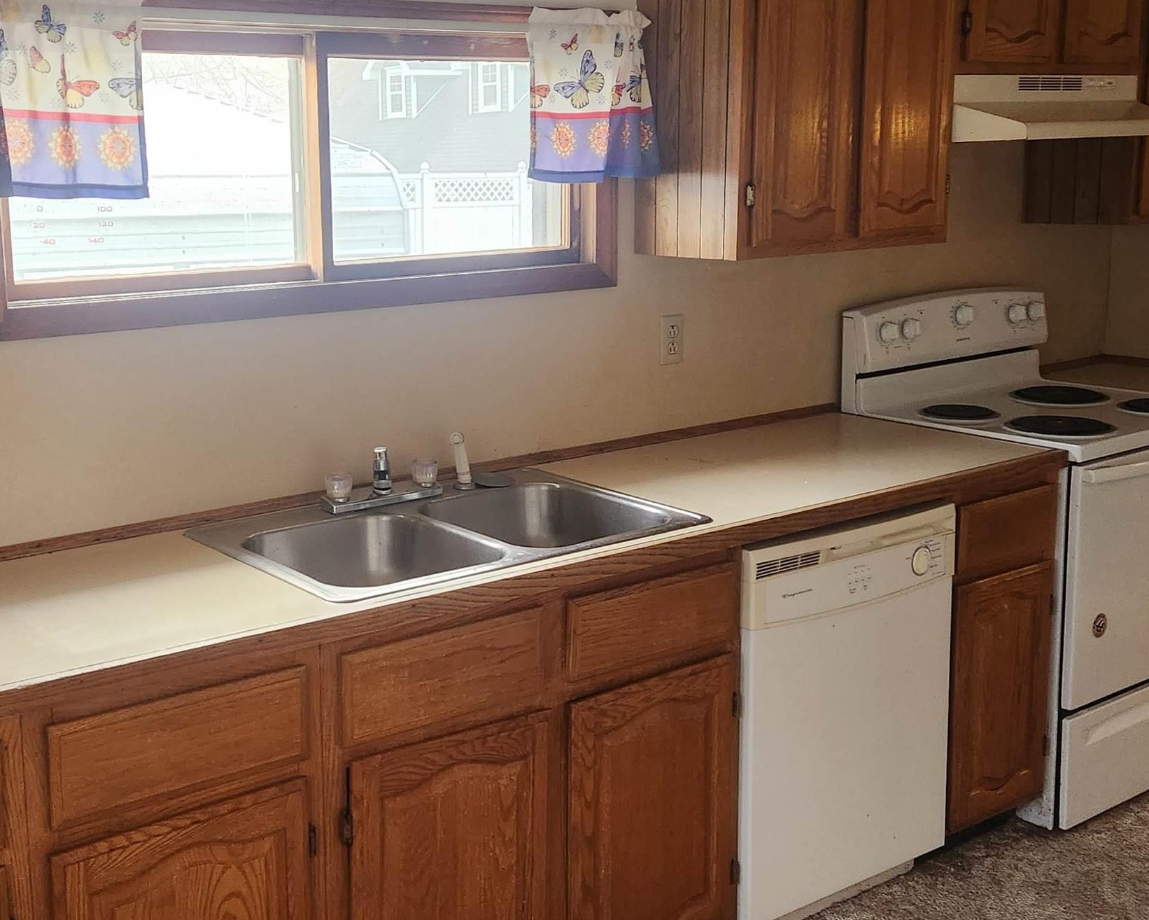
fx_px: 1428
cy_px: 382
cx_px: 423
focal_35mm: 42
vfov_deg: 35.6
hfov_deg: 43.4
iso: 500
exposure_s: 1/120
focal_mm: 5.4
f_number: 1.8
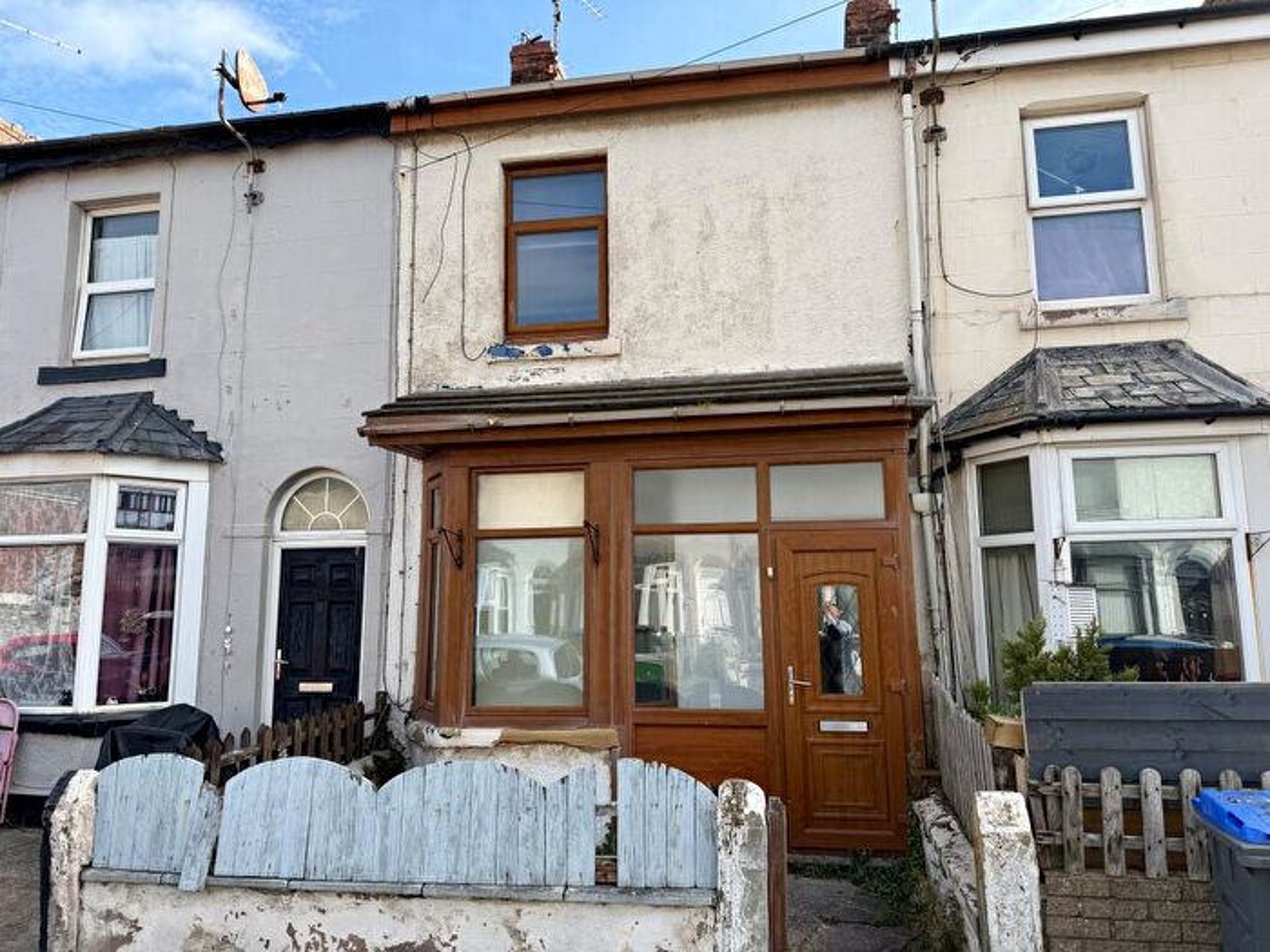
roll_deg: +0.6
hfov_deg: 71.6
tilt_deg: +7.0
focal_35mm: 24
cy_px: 476
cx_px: 635
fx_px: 881
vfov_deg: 56.8
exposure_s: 1/1901
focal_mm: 6.76
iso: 80
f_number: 1.78
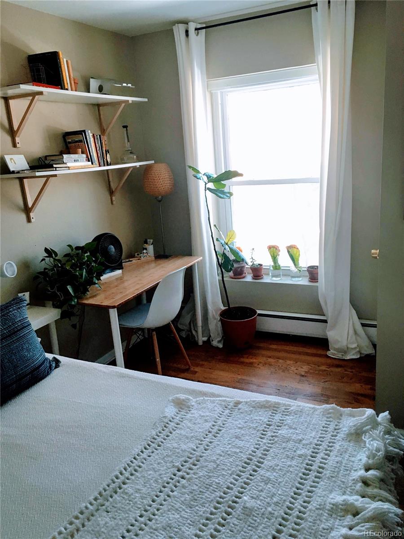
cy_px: 270
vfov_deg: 61.7
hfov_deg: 48.2
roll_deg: +5.1
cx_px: 202
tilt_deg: -16.0
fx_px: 451
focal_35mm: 29
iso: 40
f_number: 2.2
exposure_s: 1/30
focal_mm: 4.15
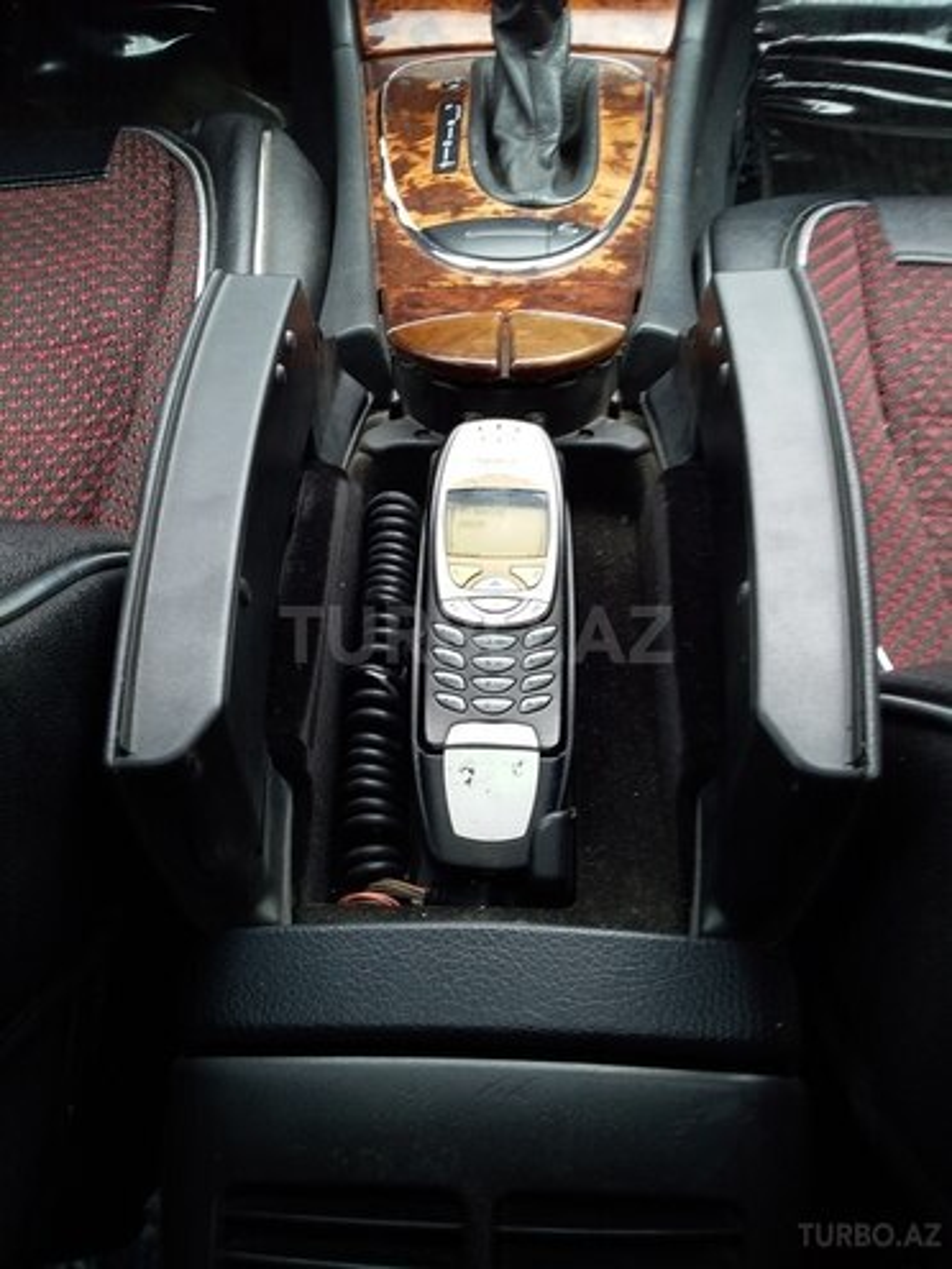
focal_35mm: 31
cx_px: 476
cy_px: 634
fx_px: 1137
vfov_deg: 58.4
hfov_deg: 45.4
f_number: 2.2
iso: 40
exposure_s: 1/100
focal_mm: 3.3
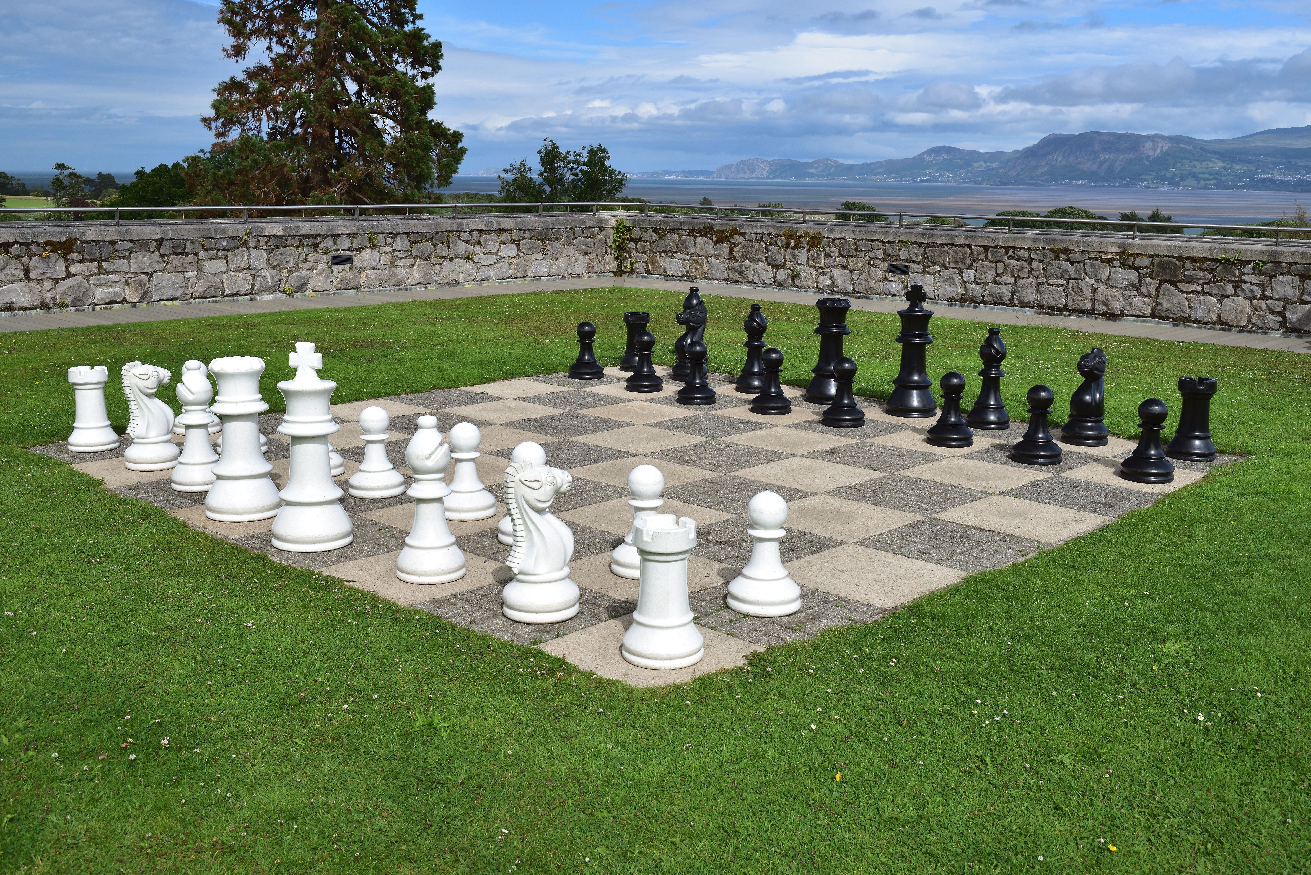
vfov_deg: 37.9
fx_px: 1275
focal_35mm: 35
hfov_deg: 54.4
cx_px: 656
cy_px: 438
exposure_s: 1/250
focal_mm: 35
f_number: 9
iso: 400
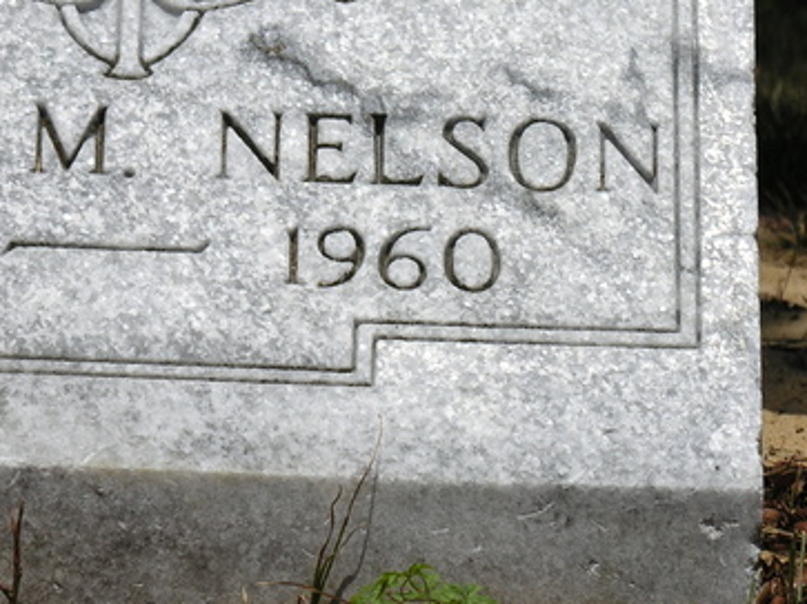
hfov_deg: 6.4
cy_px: 318
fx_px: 7178
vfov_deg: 4.8
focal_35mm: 308
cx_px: 160
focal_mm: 35.9
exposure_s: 1/933
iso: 50
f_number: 4.3
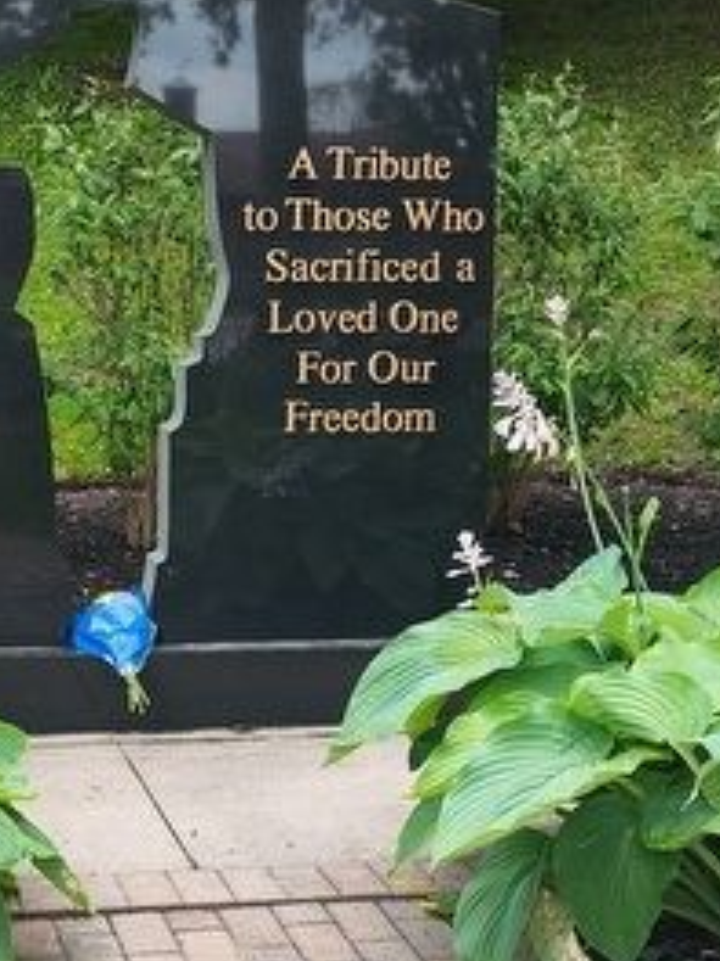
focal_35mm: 70
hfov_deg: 20.7
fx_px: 1943
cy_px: 482
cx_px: 135
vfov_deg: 27.8
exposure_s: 1/200
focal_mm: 5.56
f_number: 1.8
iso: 100
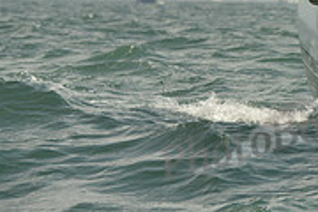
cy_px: 19
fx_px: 4990
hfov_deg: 3.6
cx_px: 502
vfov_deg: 2.4
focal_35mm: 565
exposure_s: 1/1250
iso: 200
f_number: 8
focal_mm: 175
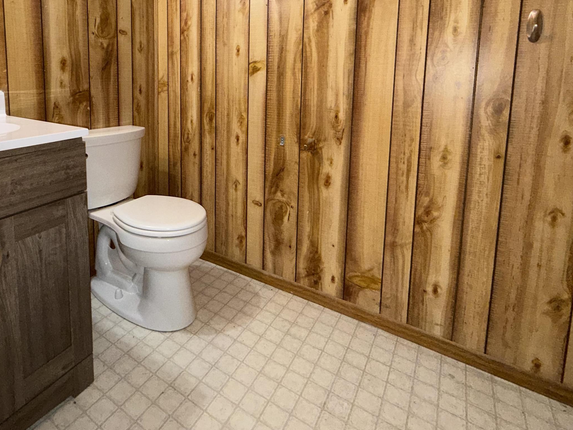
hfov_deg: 77.8
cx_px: 222
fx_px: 348
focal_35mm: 21
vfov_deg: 60.3
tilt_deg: -5.8
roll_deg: -0.5
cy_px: 112
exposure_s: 1/60
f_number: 2.2
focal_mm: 2.22
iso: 125
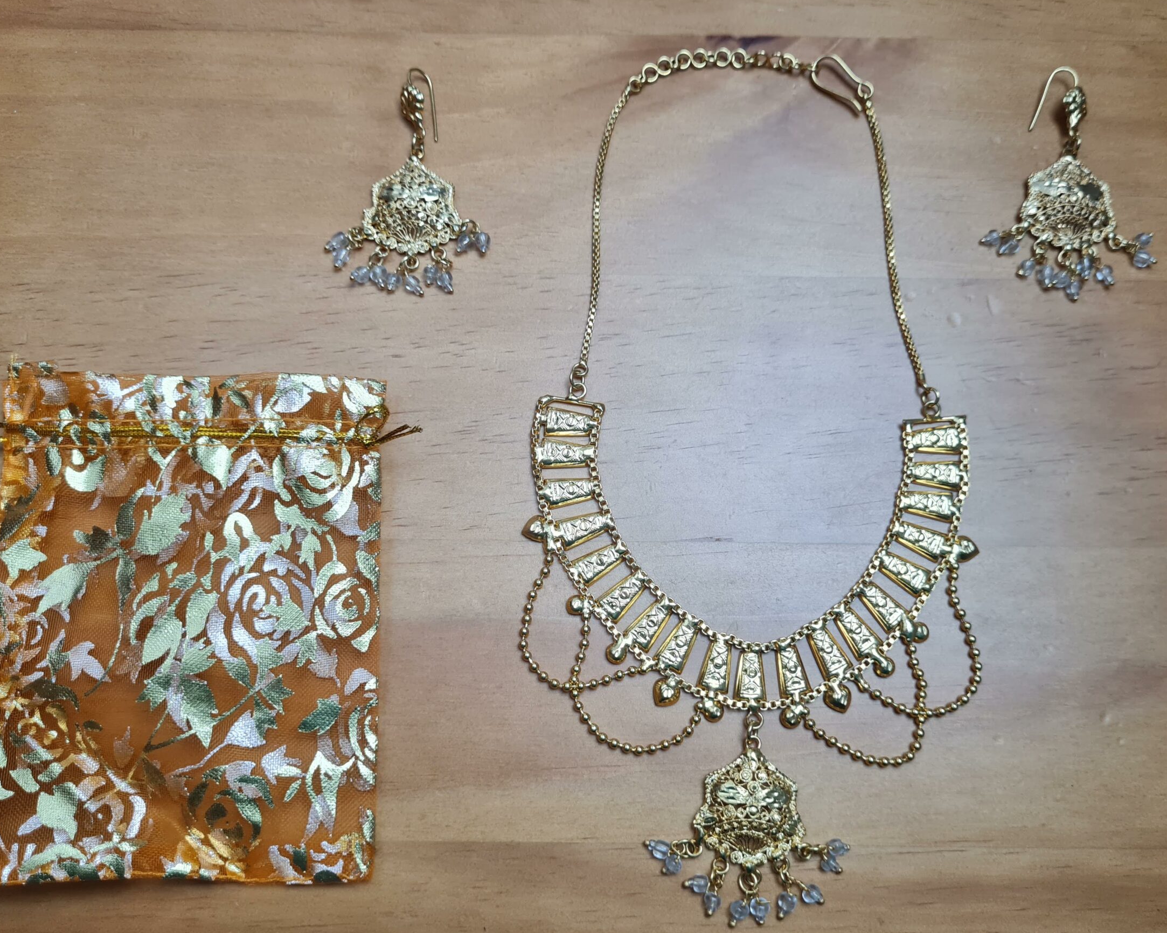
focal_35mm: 30
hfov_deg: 58.8
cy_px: 495
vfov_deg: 48.5
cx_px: 573
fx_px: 1036
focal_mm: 5.4
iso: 200
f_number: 1.8
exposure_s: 1/120
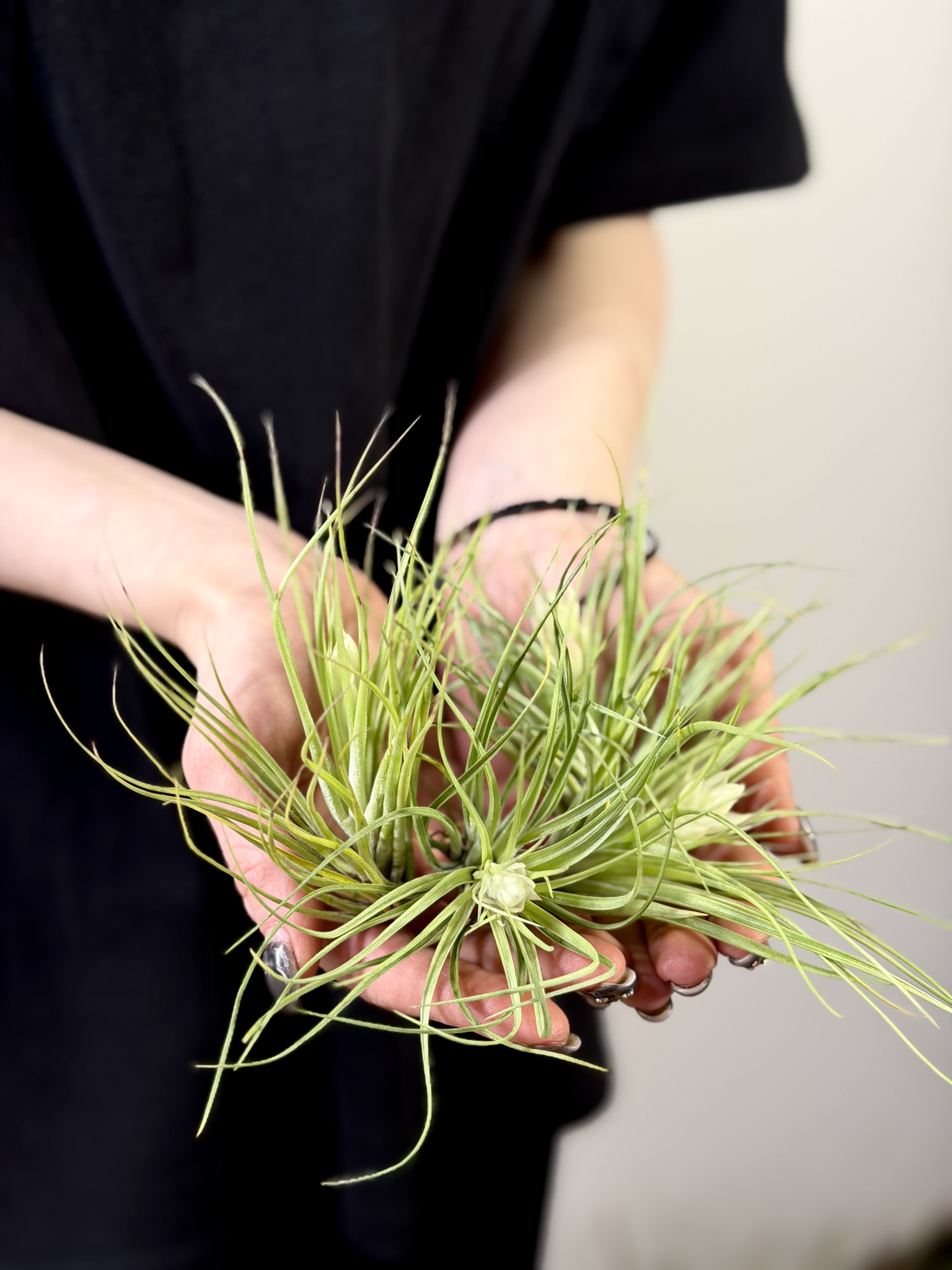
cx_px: 476
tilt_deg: -26.3
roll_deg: -3.3
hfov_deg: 30.3
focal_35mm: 48
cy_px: 635
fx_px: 1760
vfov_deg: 39.7
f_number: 1.78
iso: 50
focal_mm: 6.76
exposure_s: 1/50
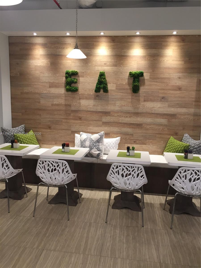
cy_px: 134
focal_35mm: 29
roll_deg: -0.8
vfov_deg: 61.7
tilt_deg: -8.1
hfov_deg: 48.2
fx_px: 225
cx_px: 100
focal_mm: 4.15
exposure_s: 1/30
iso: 64
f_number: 2.2
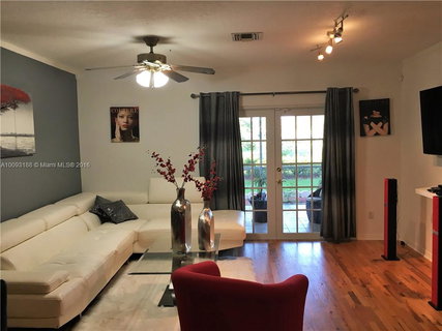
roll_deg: -0.4
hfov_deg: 61.7
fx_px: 370
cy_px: 166
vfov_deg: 48.2
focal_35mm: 29
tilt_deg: -3.7
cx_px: 221
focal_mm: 4.15
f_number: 2.2
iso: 50
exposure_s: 1/30
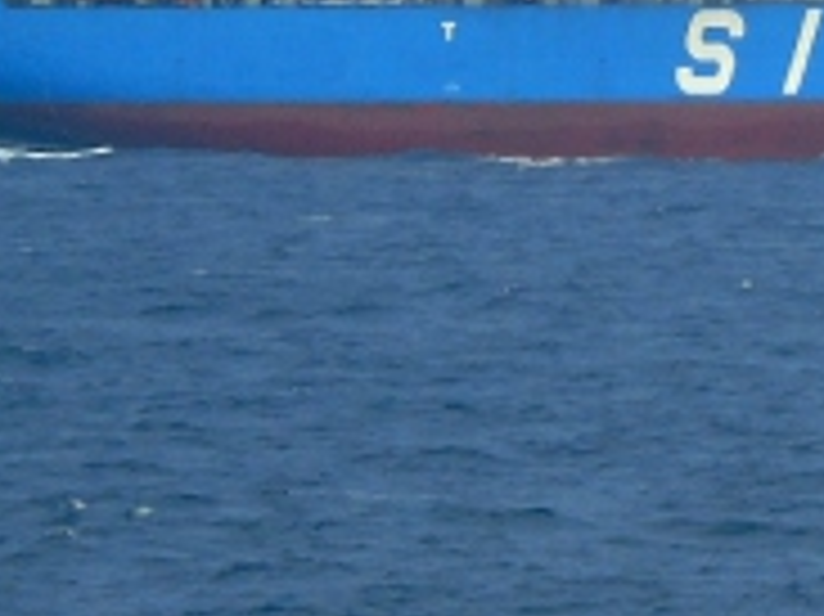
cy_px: -184
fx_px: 28903
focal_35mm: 1215
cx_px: 1391
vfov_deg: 1.2
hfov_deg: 1.6
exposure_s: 1/640
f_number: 4.9
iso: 80
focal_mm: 50
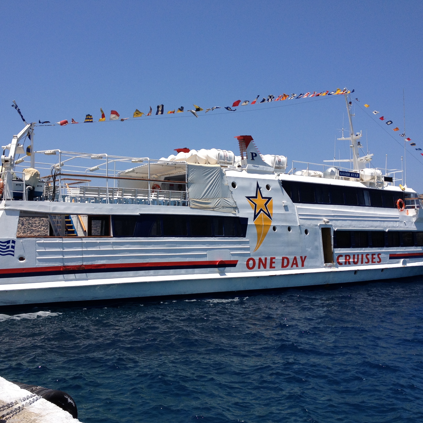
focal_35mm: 42
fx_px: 581
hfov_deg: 40.0
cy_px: 210
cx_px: 206
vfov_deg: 40.0
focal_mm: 4.28
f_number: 2.4
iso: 50
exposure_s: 1/2123
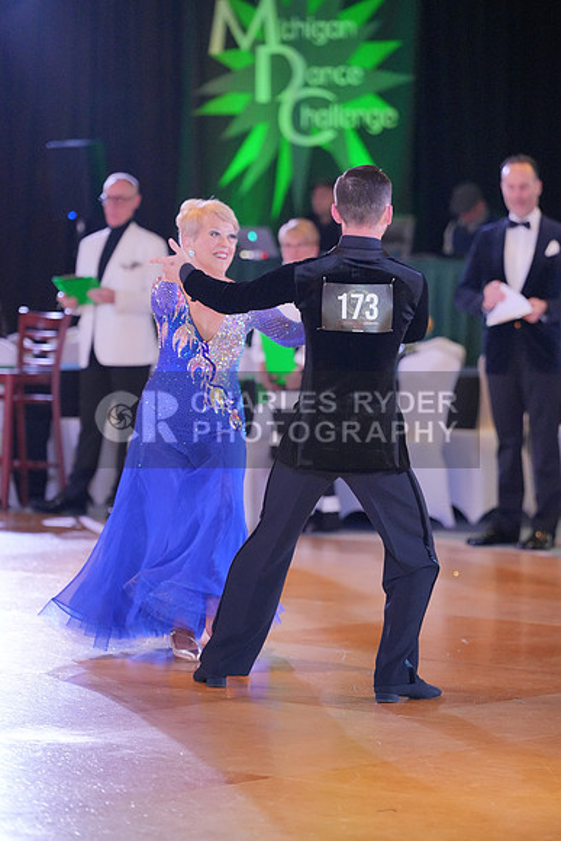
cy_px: 420
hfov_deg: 9.3
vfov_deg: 13.9
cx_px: 280
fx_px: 3457
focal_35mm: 148
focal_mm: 148
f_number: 3.2
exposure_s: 1/500
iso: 5000
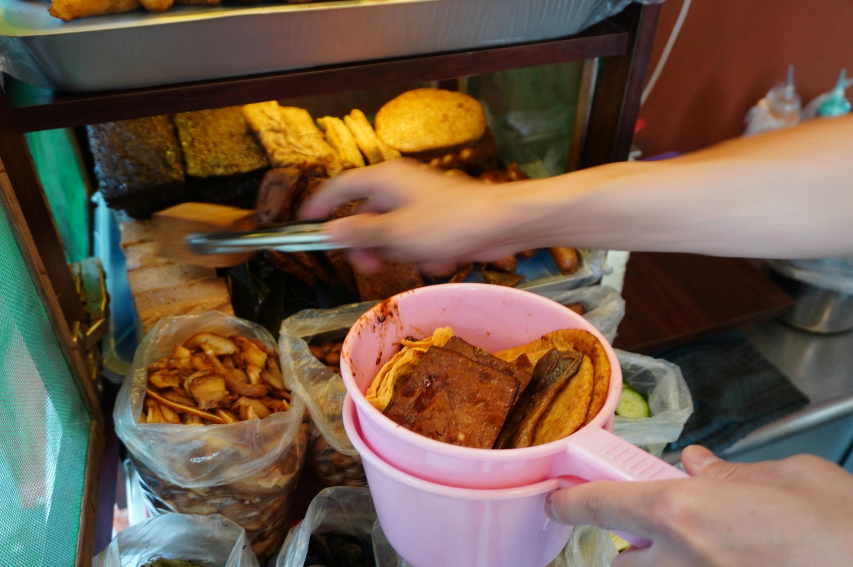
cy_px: 284
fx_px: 710
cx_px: 426
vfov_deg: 43.5
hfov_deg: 62.0
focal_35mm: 30
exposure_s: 1/30
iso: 250
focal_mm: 20
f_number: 4
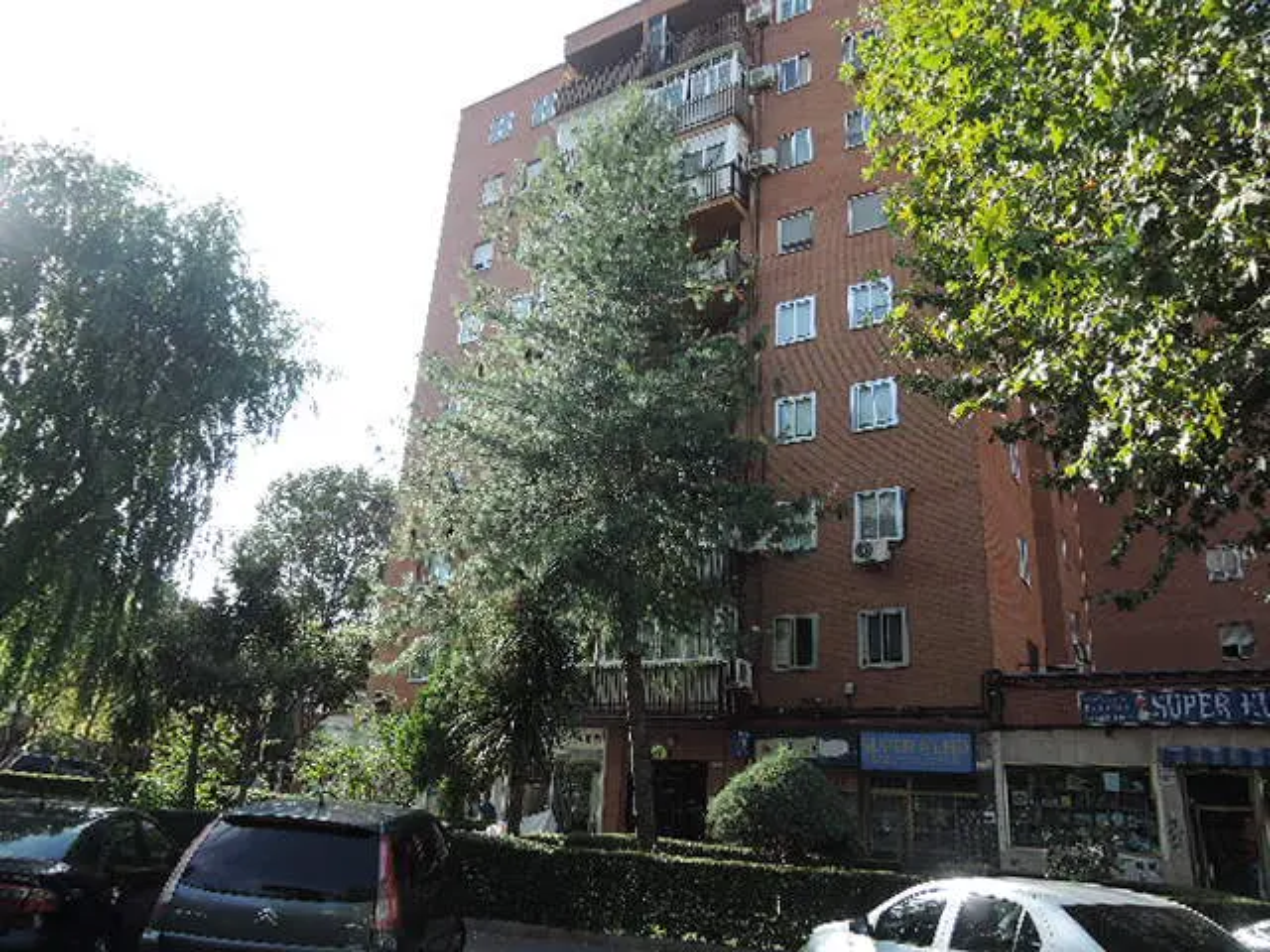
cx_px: 635
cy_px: 476
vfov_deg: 56.8
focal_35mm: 24
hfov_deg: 71.6
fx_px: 881
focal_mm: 5.1
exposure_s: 1/400
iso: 80
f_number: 2.8
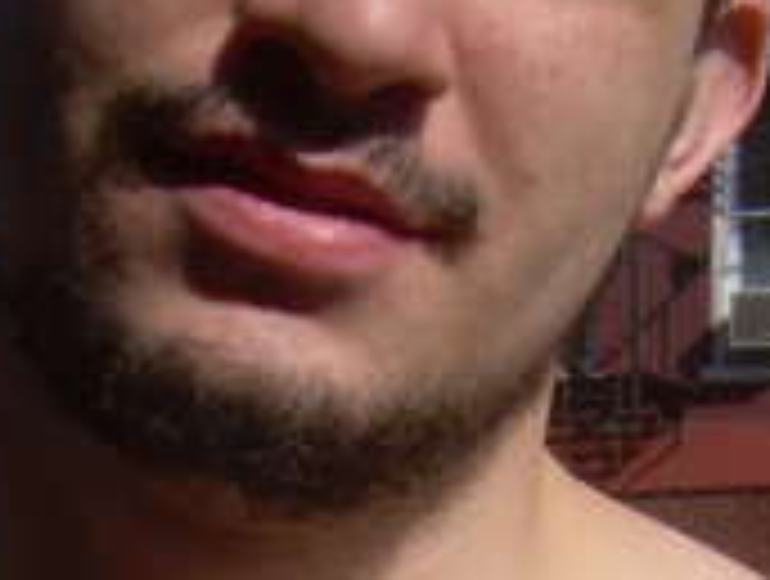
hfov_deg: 14.8
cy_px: 989
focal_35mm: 133
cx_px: 279
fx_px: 2965
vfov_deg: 10.6
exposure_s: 1/1414
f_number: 2.8
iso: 50
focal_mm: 6.3
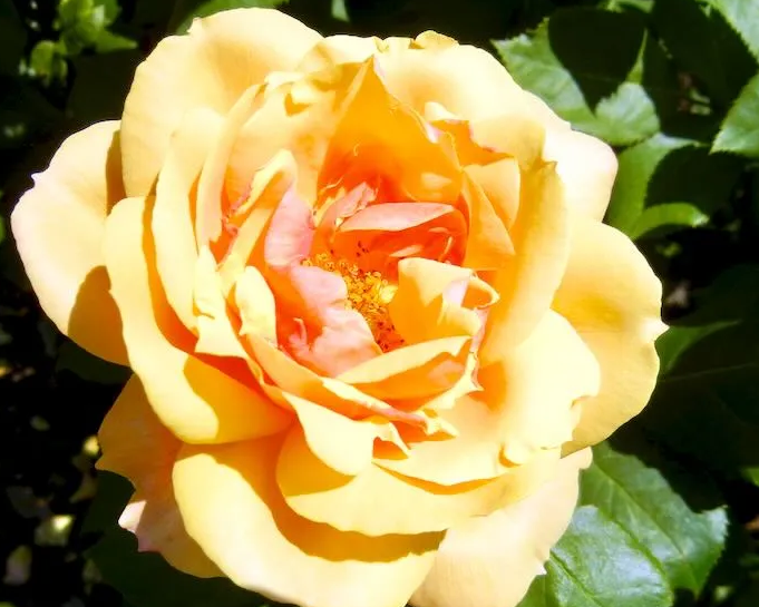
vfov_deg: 33.9
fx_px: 989
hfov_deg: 42.0
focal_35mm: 44
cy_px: 388
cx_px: 353
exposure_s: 1/580
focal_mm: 5.4
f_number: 7
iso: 160
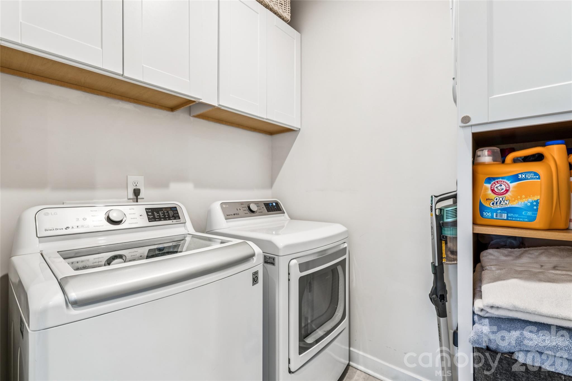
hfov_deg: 96.4
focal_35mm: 16
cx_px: 286
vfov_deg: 73.4
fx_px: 256
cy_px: 190
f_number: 9
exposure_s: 1/1.67
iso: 100
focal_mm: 16.1
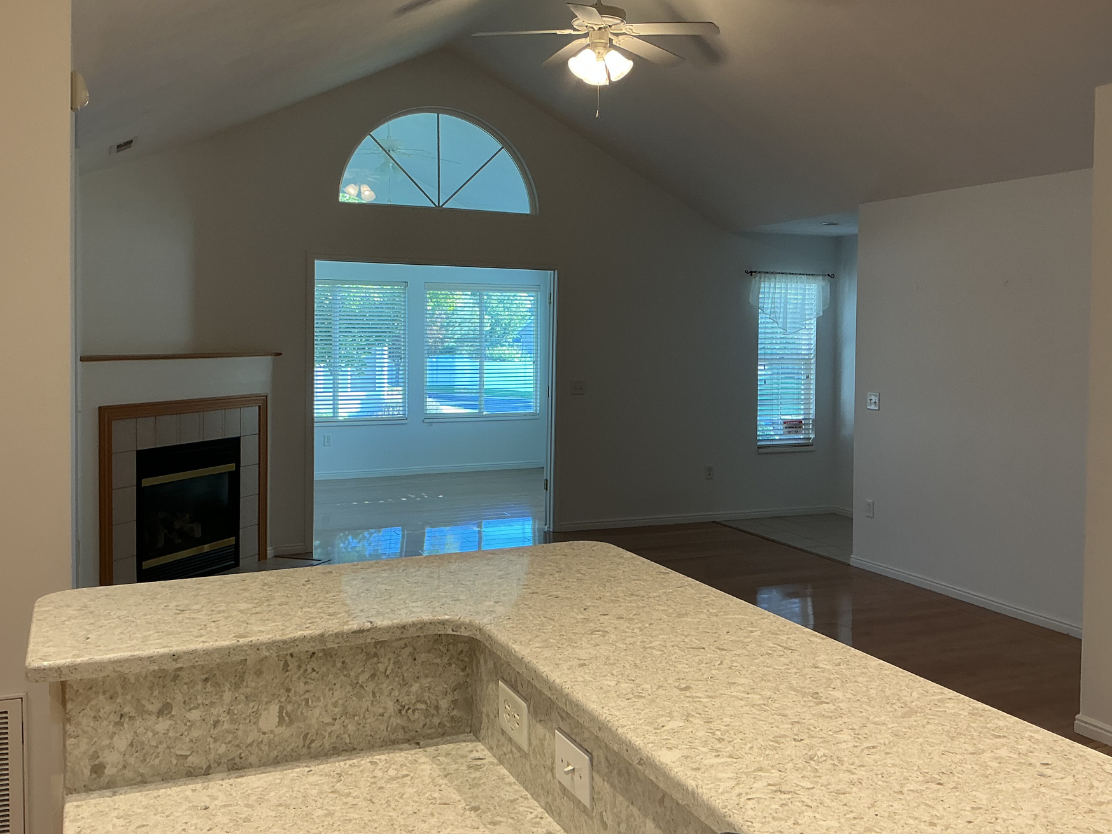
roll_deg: -1.1
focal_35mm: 34
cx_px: 616
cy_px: 366
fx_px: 1092
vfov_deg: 41.7
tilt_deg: -2.3
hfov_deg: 53.9
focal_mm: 3
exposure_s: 1/60
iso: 40
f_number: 1.8
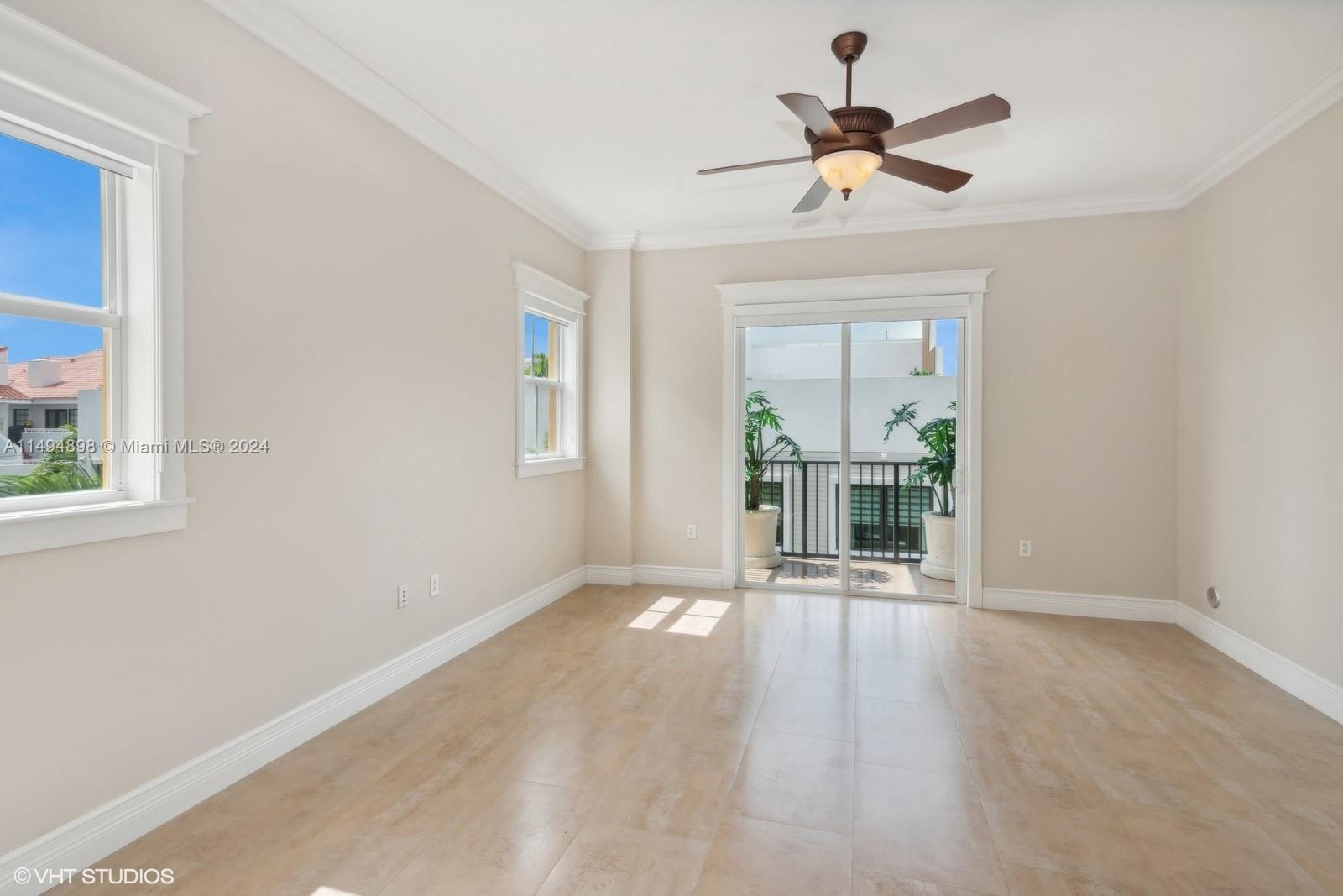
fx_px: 634
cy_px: 448
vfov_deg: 70.5
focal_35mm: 17
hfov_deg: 93.3
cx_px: 672
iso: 200
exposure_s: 1/100
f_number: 8
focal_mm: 17
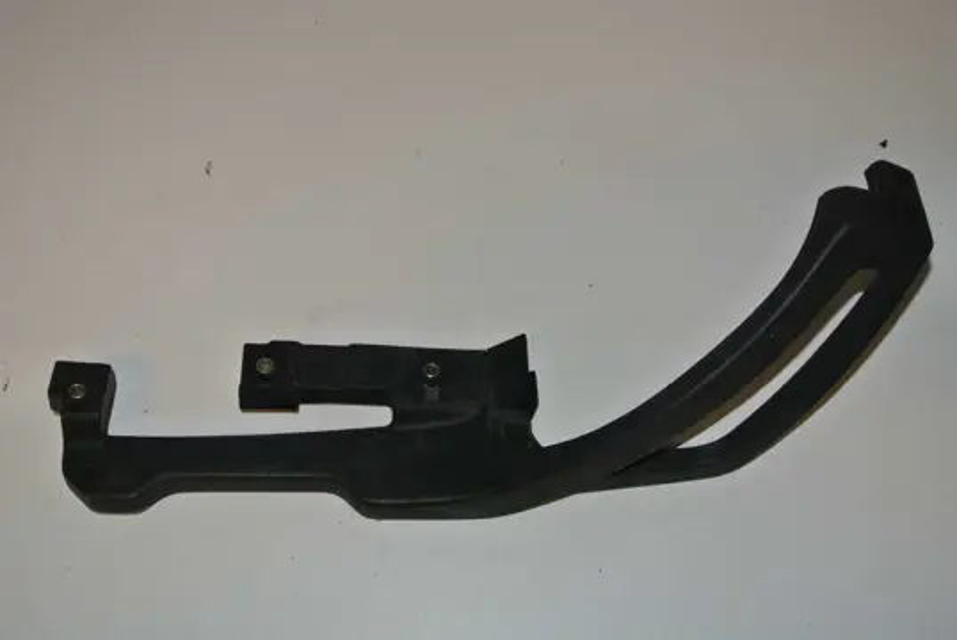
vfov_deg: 30.6
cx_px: 478
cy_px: 320
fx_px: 1171
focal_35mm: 44
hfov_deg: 44.5
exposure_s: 1/60
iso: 200
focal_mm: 16.3
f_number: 4.2
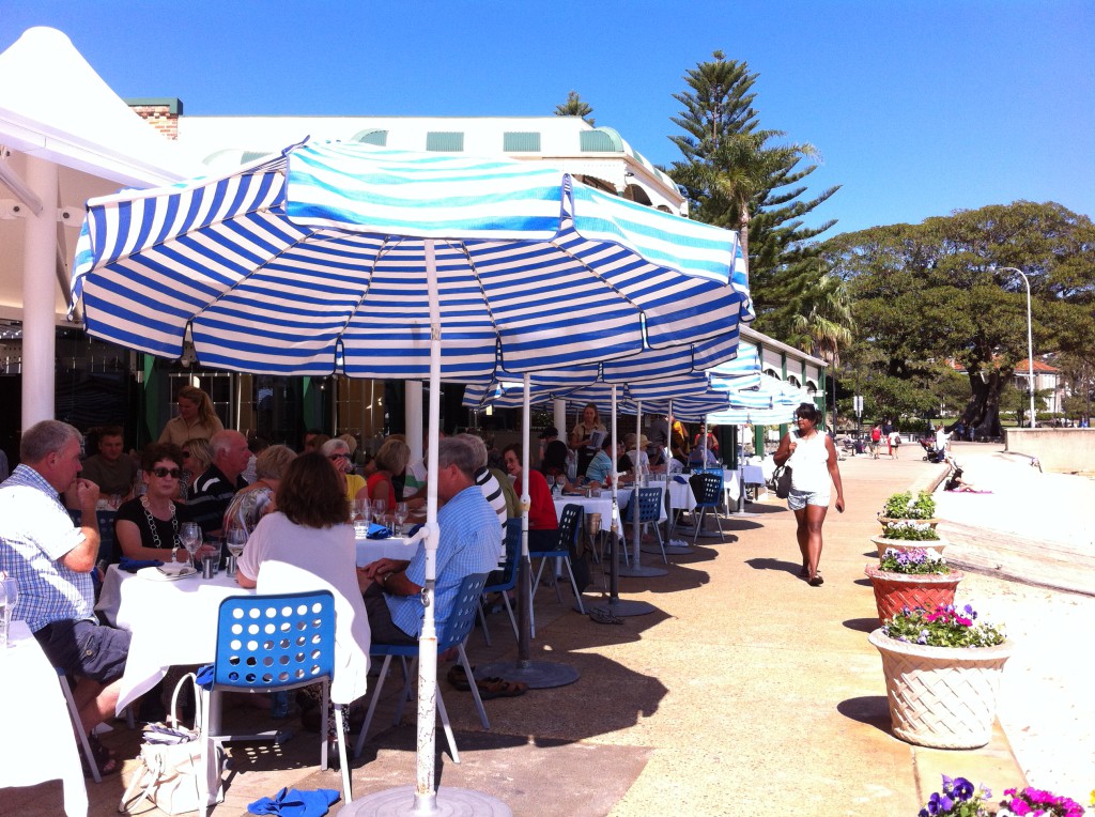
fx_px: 1105
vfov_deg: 40.6
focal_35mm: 35
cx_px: 548
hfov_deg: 52.7
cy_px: 408
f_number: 2.8
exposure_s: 1/862
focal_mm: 3.85
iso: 80
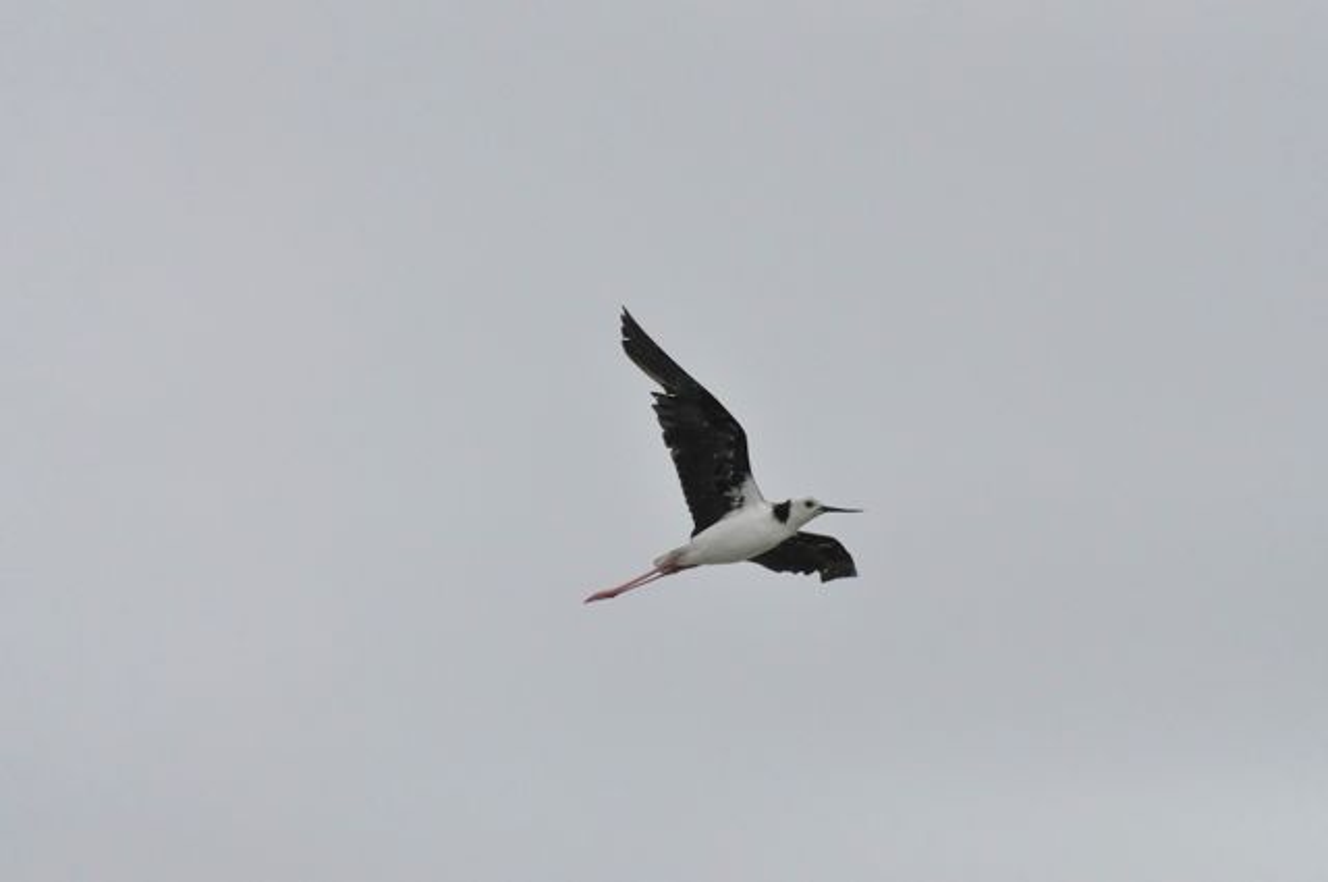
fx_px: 16579
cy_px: 441
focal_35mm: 450
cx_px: 664
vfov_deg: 3.0
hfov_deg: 4.6
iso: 1600
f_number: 10
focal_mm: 300
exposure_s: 1/4000
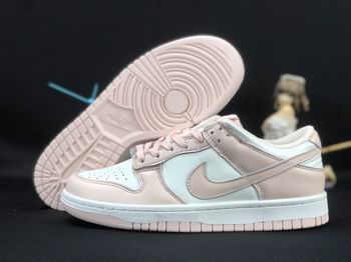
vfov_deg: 25.6
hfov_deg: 33.8
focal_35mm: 57
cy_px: 131
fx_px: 578
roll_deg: -0.4
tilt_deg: -5.5
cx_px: 176
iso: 40
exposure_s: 1/30
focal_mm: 6.6
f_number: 2.8
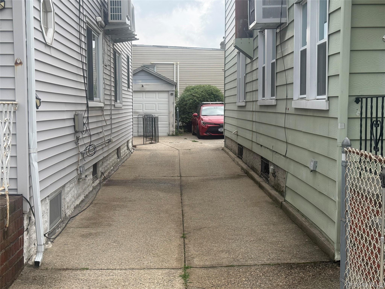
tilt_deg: -4.3
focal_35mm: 48
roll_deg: -0.1
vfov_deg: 30.3
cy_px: 144
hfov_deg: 39.7
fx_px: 534
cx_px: 192
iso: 80
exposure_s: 1/128
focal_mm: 6.76
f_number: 1.78
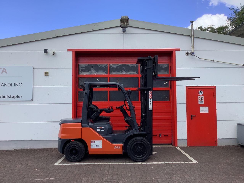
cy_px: 92
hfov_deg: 58.4
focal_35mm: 31
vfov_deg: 45.4
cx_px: 122
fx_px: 219
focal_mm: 3.3
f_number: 2.4
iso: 25
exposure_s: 1/586
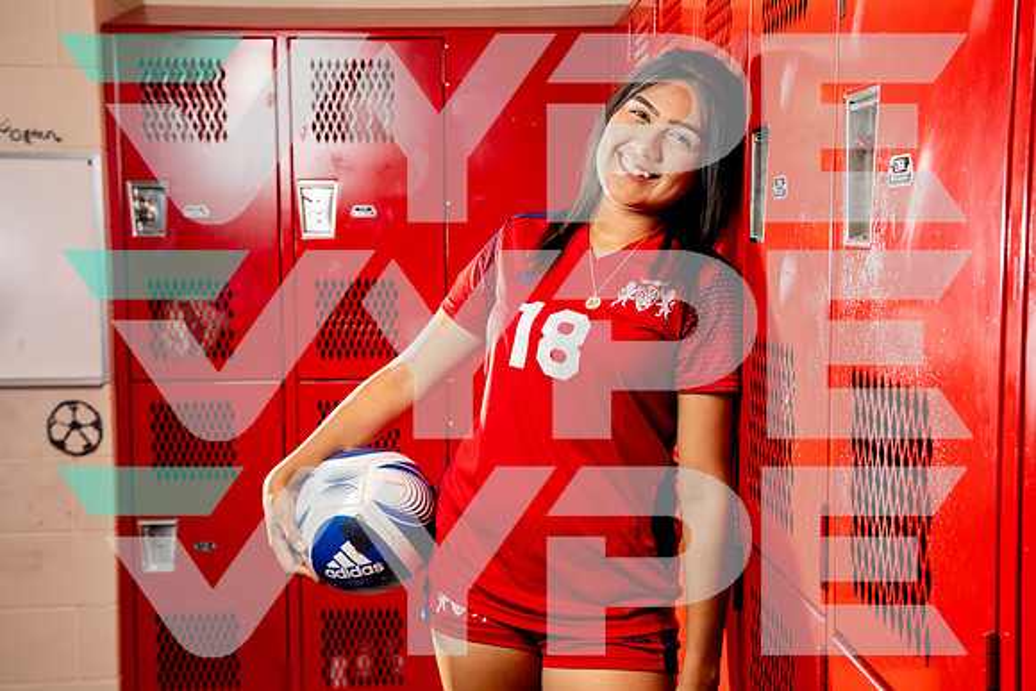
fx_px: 1341
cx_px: 511
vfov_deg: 28.9
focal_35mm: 47
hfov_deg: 42.2
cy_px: 342
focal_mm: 44
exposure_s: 1/250
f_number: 7.1
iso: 400
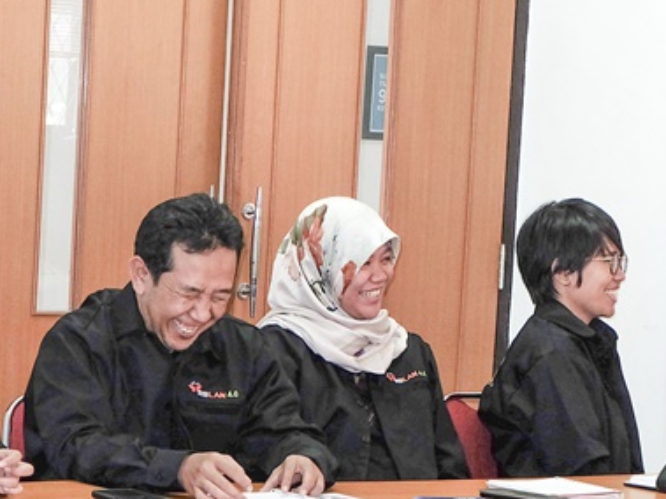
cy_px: 445
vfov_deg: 9.2
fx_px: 3077
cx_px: 155
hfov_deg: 12.3
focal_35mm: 160
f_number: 5.6
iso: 800
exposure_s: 1/30
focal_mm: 46.7
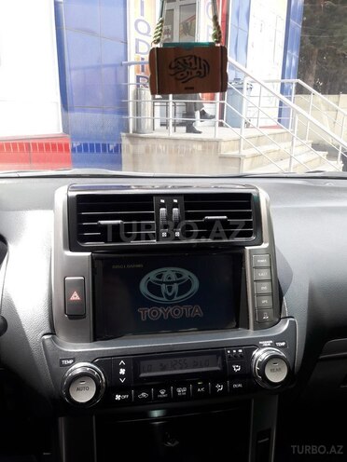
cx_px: 174
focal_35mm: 28
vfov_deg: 63.4
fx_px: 374
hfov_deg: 49.7
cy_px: 231
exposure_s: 1/153
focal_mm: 3.7
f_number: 1.9
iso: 40
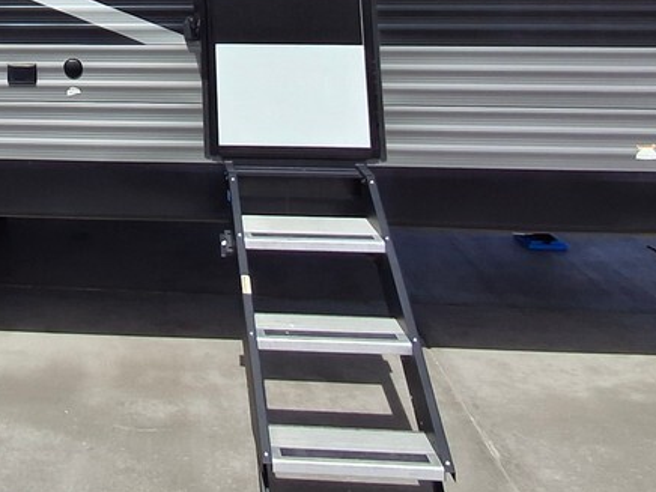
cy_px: -164
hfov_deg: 37.3
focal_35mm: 47
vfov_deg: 25.9
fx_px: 891
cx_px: 41
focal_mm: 1.64
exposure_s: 1/2933
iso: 40
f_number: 2.2
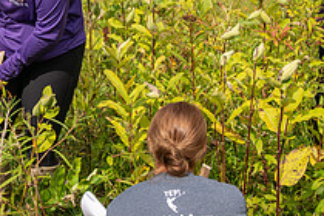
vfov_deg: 14.4
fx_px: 846
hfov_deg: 20.8
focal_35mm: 94
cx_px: -12
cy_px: 24
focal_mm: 34
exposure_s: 1/500
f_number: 4
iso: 64
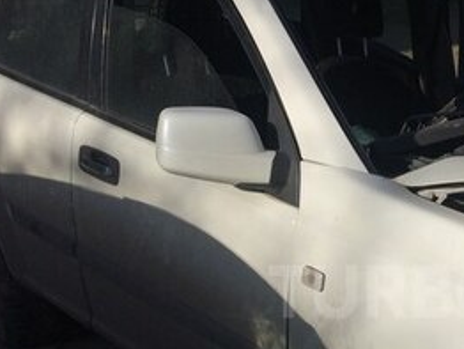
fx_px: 979
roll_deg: -0.5
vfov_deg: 19.9
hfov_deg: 25.5
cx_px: 450
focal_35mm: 73
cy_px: 291
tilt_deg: -27.5
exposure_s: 1/4115
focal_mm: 4.15
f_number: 2.2
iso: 32
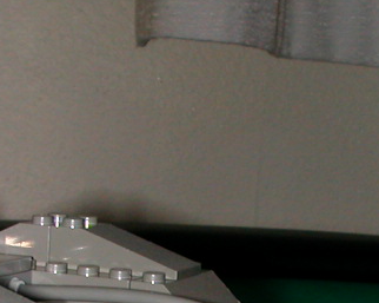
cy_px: 436
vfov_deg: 12.8
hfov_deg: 16.7
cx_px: 245
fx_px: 1289
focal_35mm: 115
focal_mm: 5.6
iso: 100
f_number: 4.5
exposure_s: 1/59.9
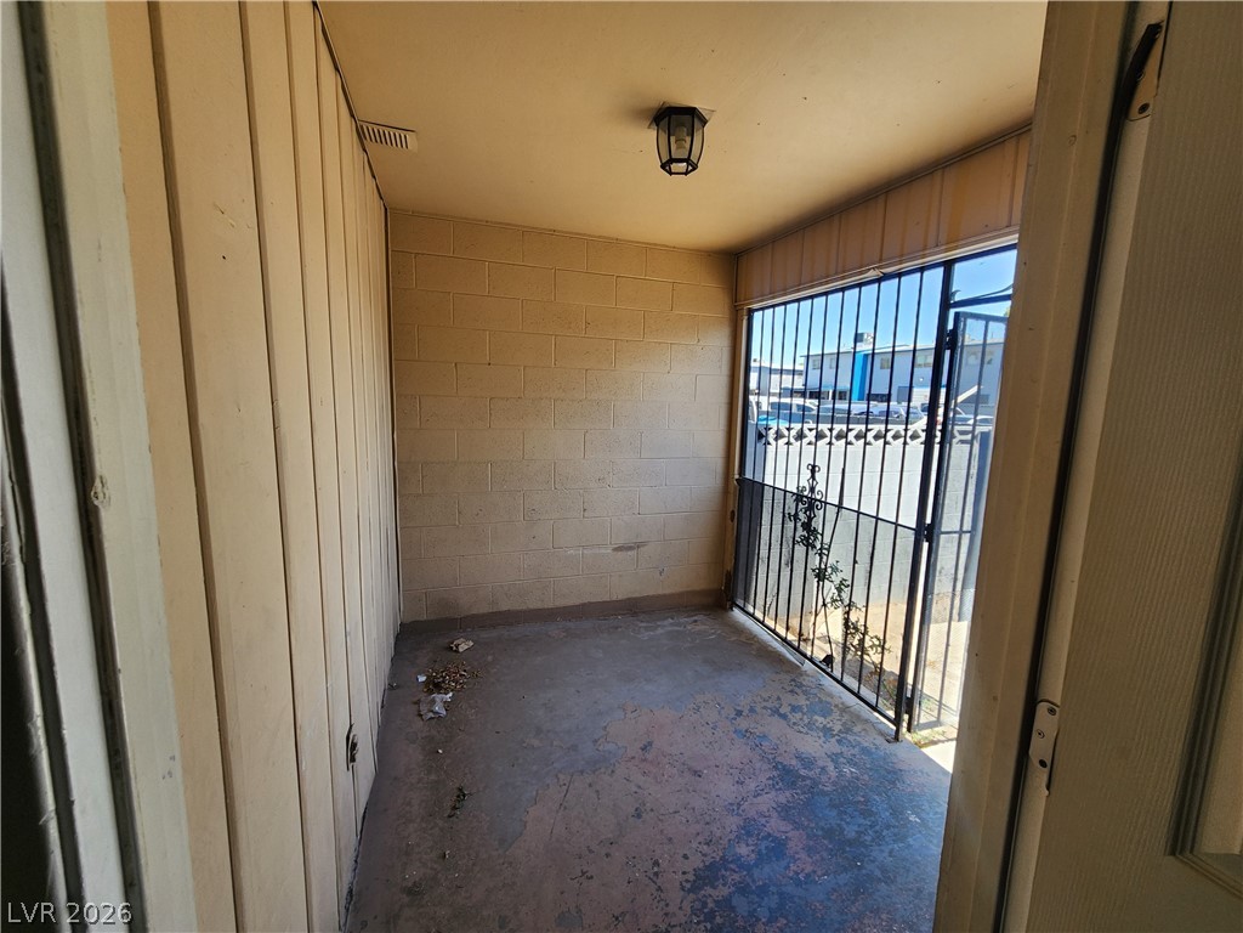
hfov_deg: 106.2
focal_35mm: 13
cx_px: 622
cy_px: 466
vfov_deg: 89.9
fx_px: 467
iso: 50
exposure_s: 1/224
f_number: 2.2
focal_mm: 2.2
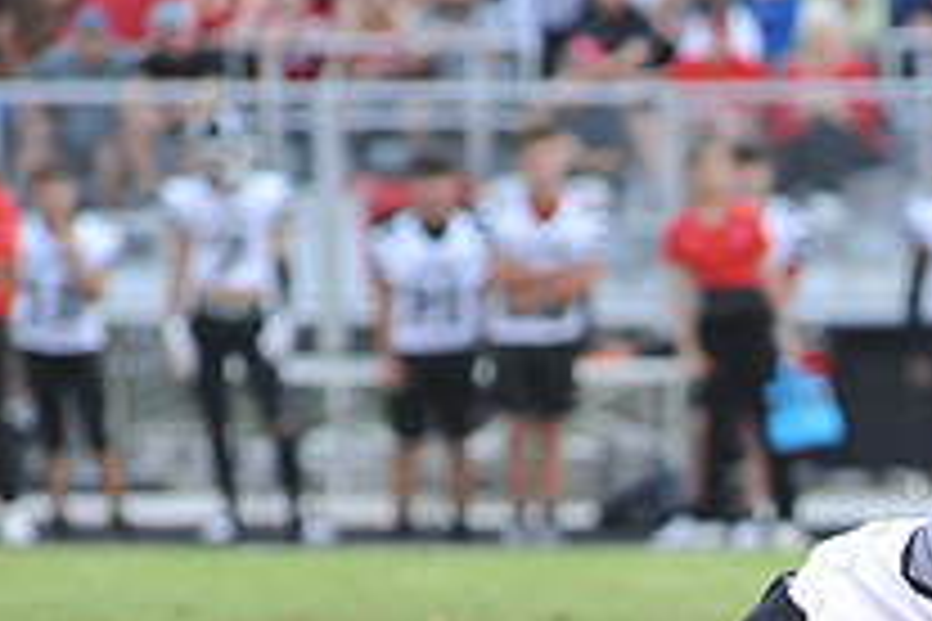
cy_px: 824
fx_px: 14523
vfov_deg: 2.4
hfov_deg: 3.7
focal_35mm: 561
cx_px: 1157
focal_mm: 200
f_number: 5.6
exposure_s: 1/250
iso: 4000
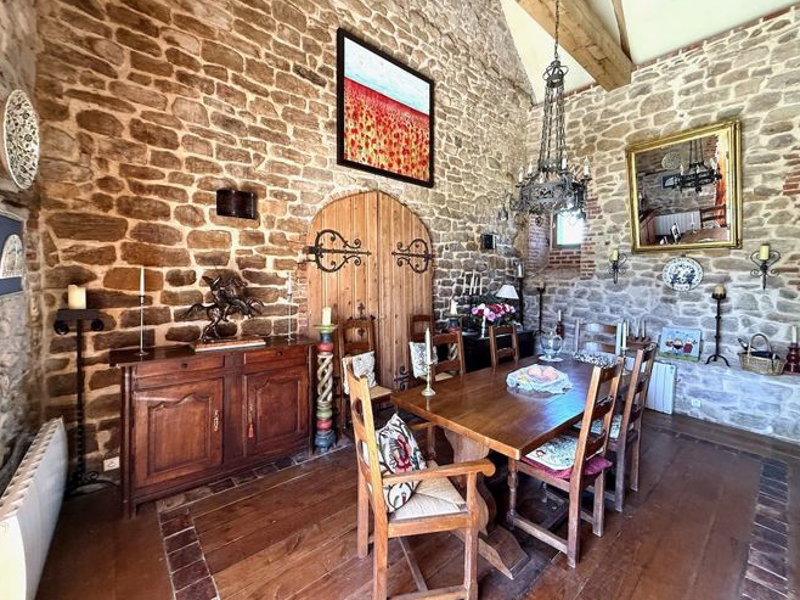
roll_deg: -1.8
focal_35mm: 15
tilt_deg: -1.1
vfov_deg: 81.7
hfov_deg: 98.1
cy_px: 287
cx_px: 420
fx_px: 347
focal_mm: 2.22
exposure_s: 1/82
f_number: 2.2
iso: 320
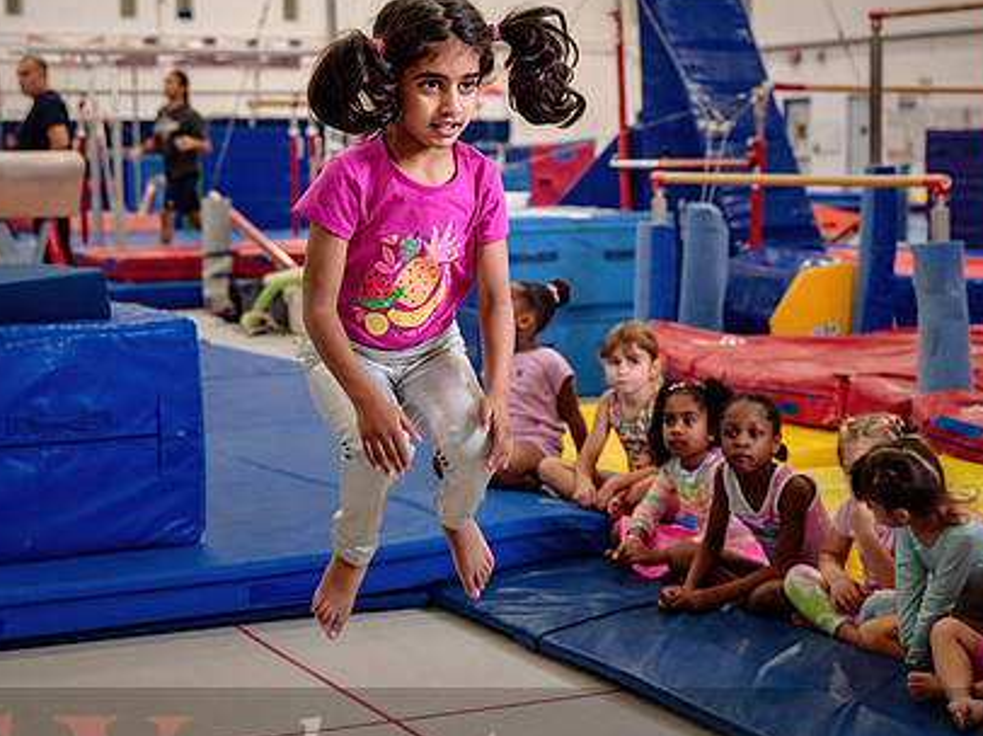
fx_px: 2129
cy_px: 405
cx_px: 516
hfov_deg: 26.0
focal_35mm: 75
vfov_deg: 19.6
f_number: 3.5
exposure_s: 1/250
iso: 1600
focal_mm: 46
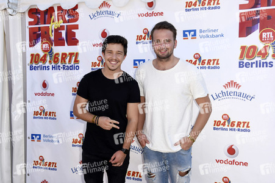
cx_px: 138
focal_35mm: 40
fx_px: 305
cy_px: 92
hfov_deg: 48.5
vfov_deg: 33.4
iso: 200
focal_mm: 40
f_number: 6.3
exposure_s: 1/320
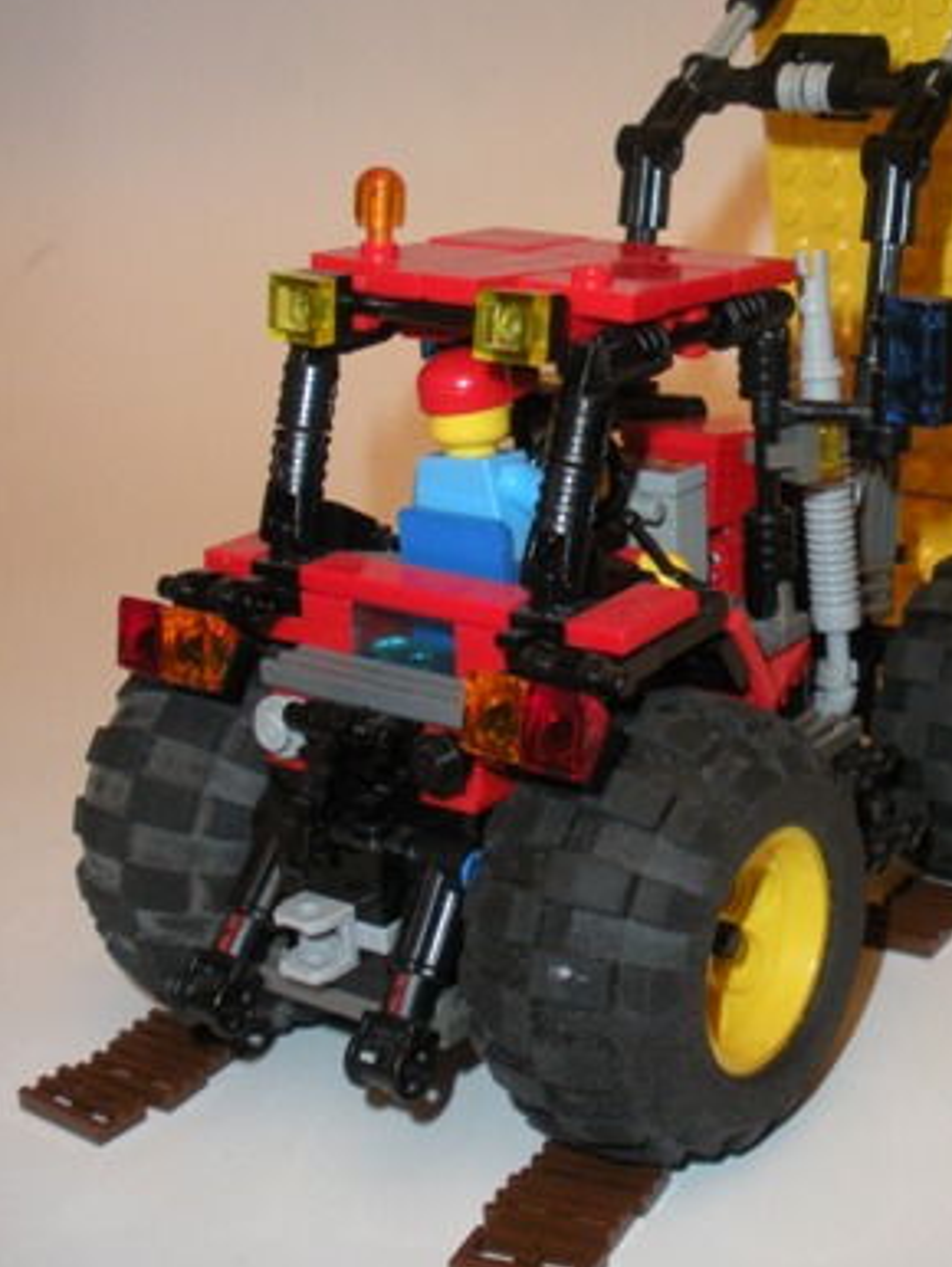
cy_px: 460
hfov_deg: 24.9
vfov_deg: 33.0
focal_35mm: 58
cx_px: 729
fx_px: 2124
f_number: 3.5
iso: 200
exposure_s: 1/30
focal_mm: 6.3
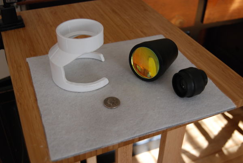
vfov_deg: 30.0
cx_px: 122
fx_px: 304
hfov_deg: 43.5
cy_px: 82
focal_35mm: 45
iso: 400
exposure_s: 1/80
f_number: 4.2
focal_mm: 30
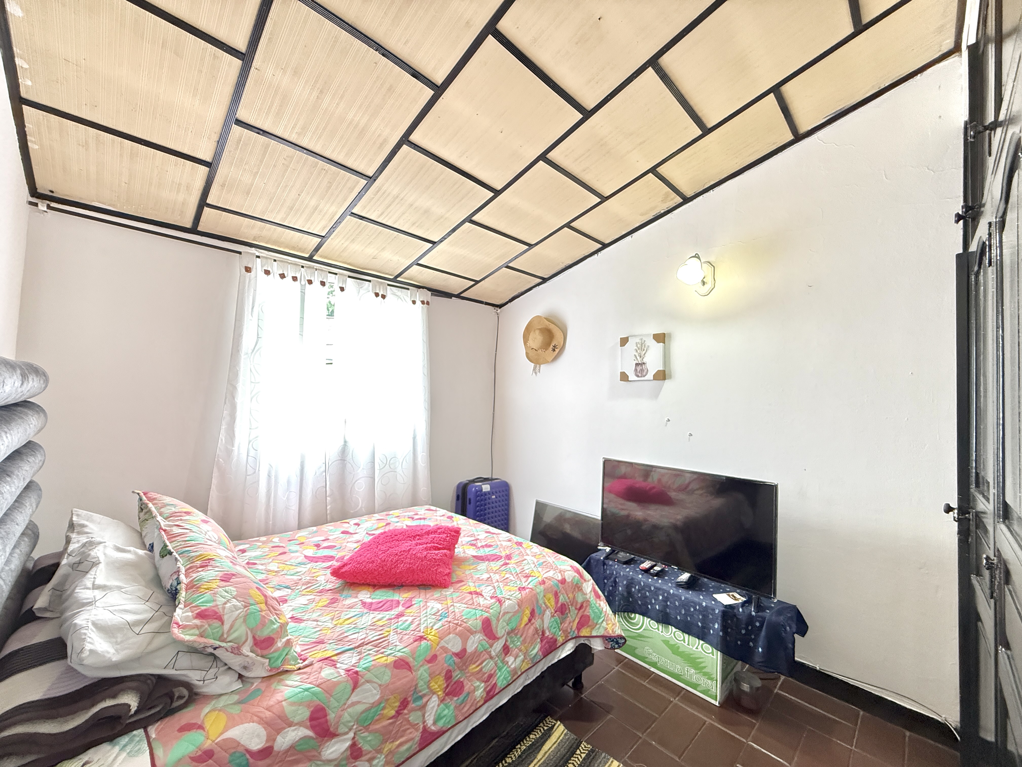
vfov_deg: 85.7
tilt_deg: +1.9
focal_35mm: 14
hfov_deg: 102.1
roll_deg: -2.2
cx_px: 511
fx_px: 413
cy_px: 384
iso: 800
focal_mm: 2.22
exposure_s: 1/60
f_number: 2.2
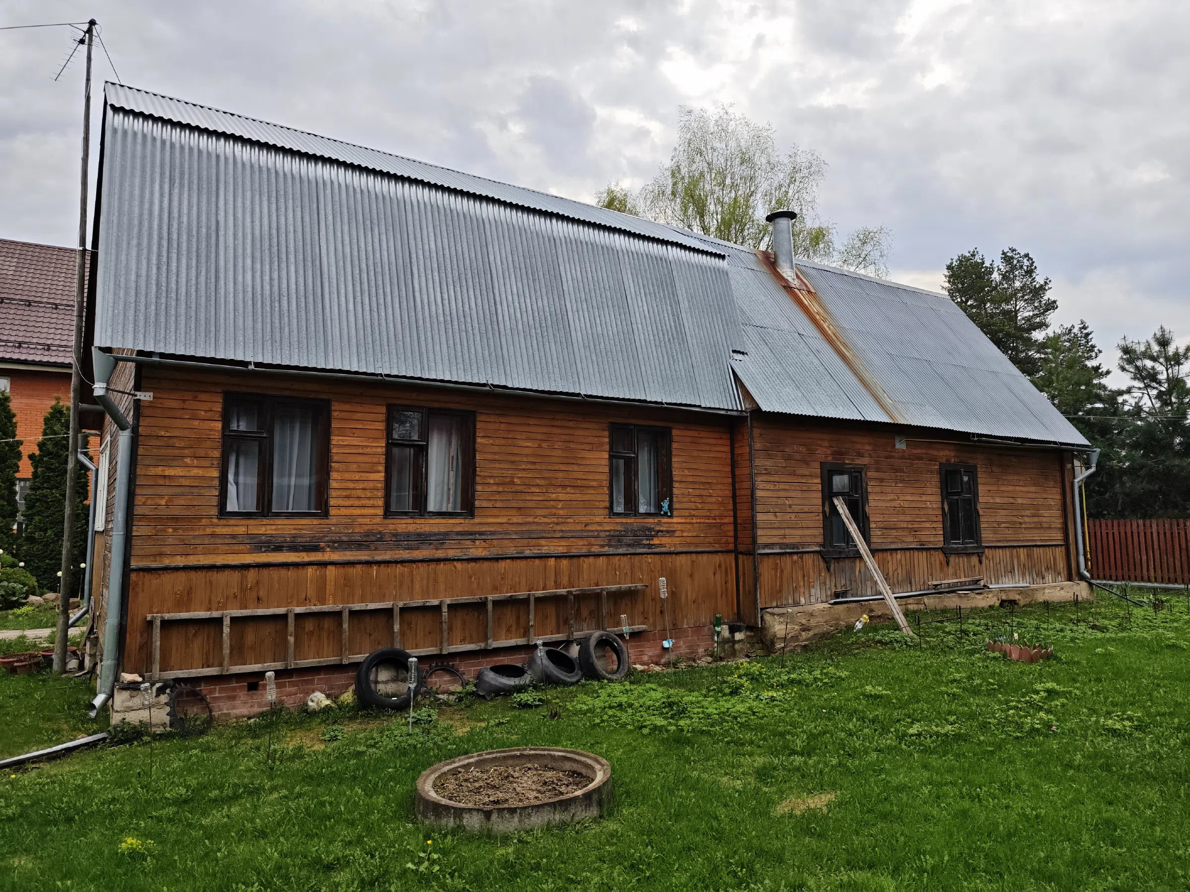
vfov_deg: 58.9
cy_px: 446
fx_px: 791
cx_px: 595
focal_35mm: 23
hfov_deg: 73.9
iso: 50
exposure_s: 1/3660
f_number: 1.62
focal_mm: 6.55
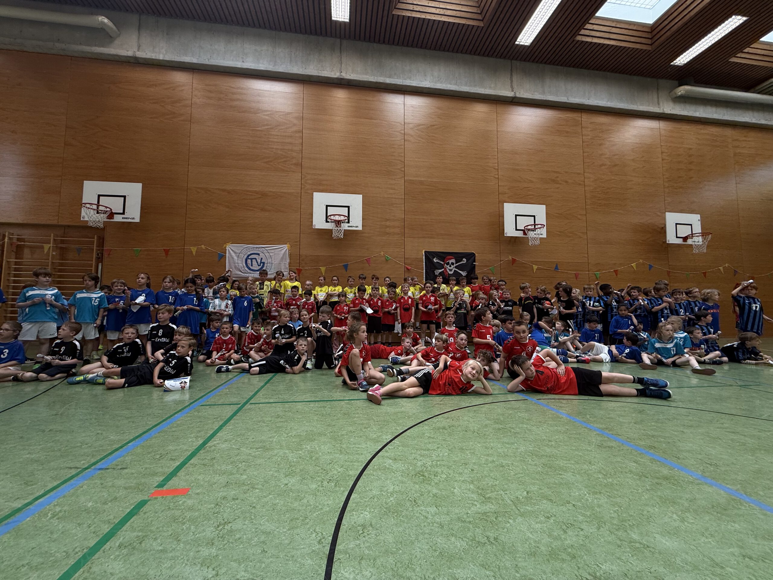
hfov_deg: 102.1
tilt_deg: +4.1
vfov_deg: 85.7
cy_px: 290
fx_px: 313
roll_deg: -0.7
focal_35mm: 14
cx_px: 386
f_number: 2.2
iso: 64
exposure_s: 1/99
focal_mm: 2.22
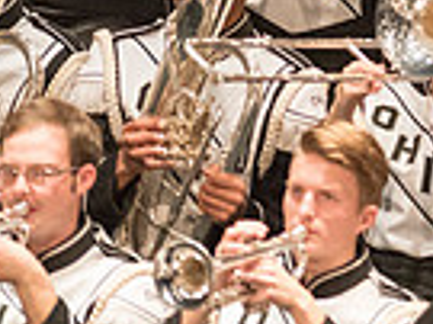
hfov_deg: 1.6
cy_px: -140
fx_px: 15522
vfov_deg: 1.2
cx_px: 709
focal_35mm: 1242
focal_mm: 300
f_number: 2.8
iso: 4000
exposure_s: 1/500
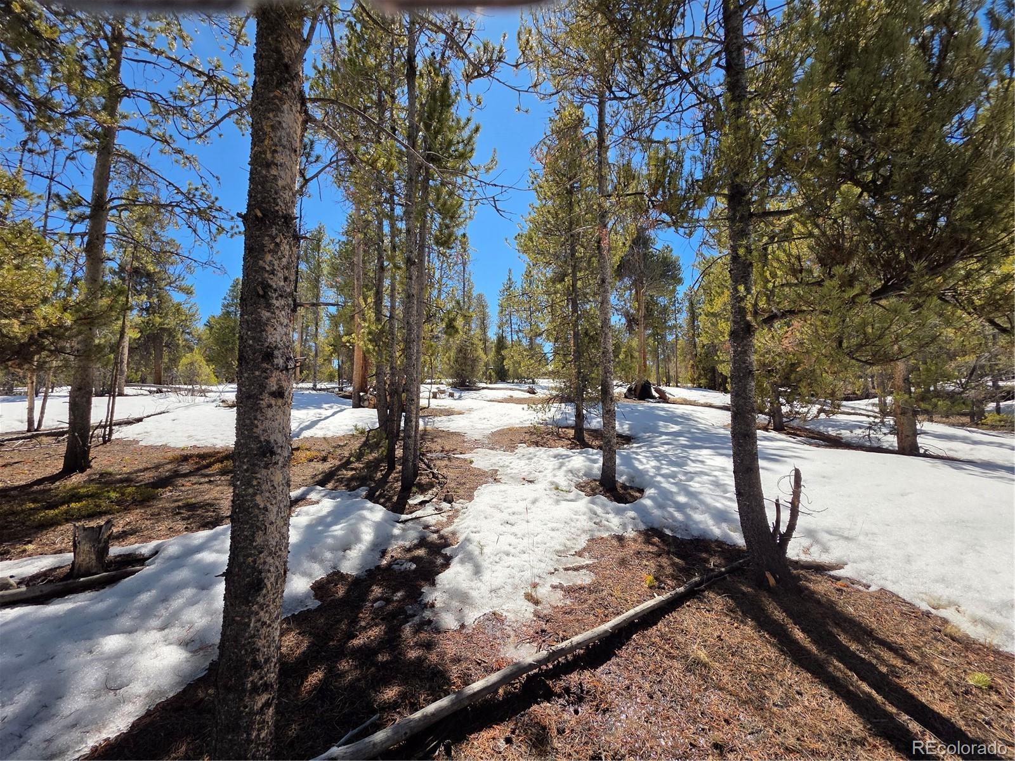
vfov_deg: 89.9
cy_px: 380
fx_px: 381
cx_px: 508
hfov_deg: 106.2
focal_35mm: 13
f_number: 1.9
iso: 40
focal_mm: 2.2
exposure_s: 1/2032
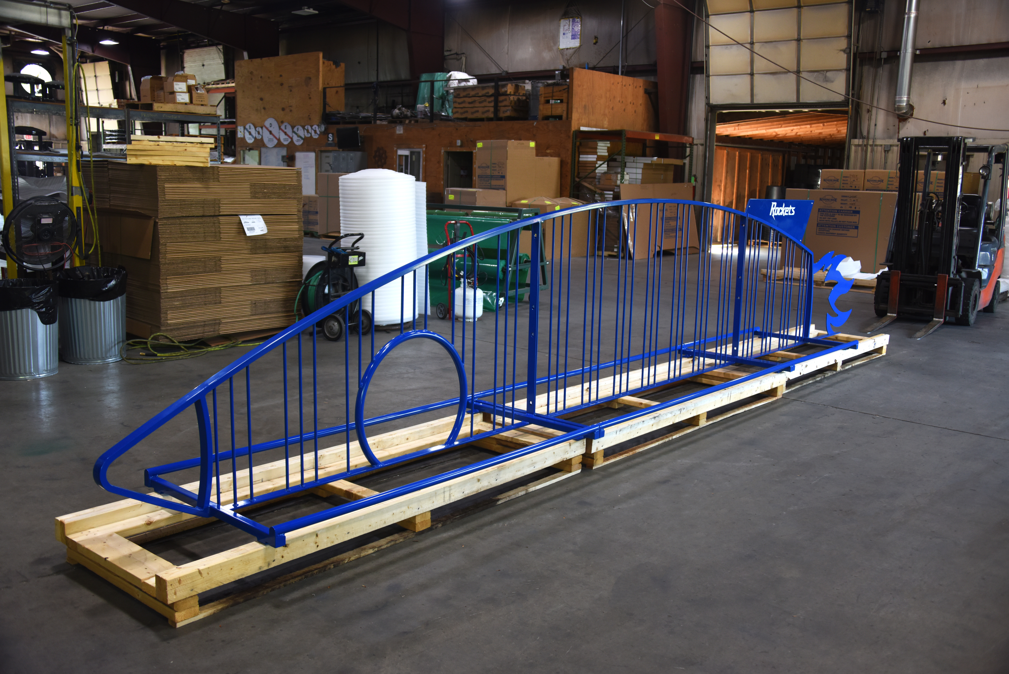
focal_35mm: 32
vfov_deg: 41.1
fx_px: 897
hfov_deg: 58.7
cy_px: 337
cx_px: 504
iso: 640
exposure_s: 1/125
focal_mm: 32
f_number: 3.8
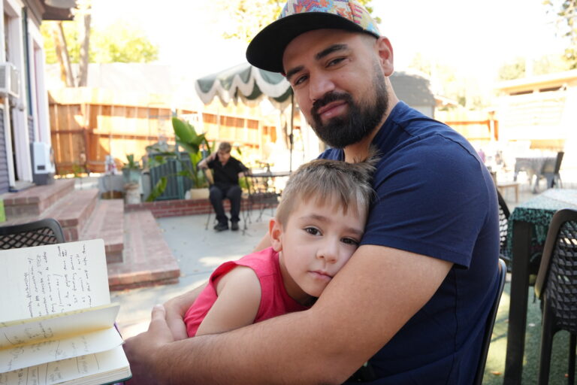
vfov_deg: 50.4
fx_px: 409
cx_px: 288
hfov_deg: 70.4
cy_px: 192
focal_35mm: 26
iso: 320
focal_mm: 17
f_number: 4
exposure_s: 1/160
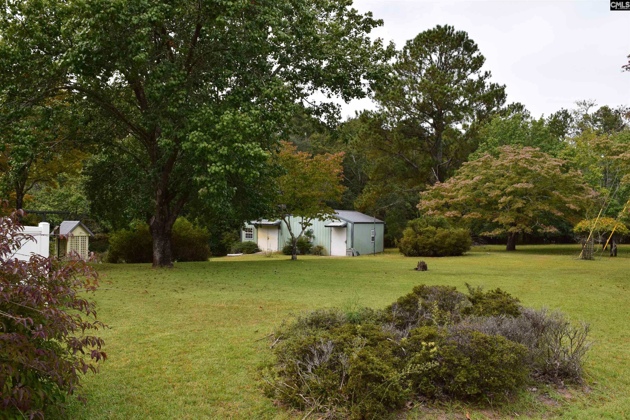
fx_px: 472
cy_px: 210
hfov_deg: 67.4
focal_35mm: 27
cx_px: 315
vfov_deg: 47.9
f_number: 11
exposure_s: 1/400
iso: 400
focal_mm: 18
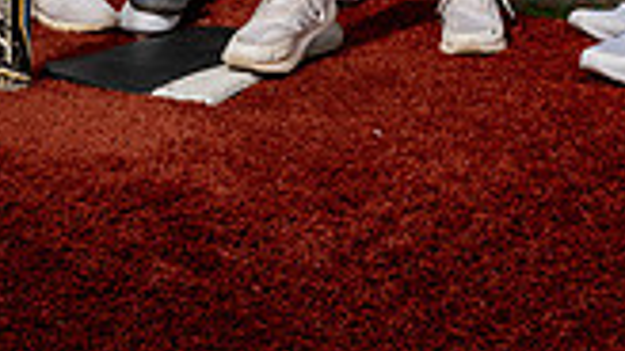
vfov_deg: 9.7
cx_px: 320
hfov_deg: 19.1
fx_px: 1855
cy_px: -469
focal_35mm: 112
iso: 100
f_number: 8
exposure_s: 1/250
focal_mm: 39
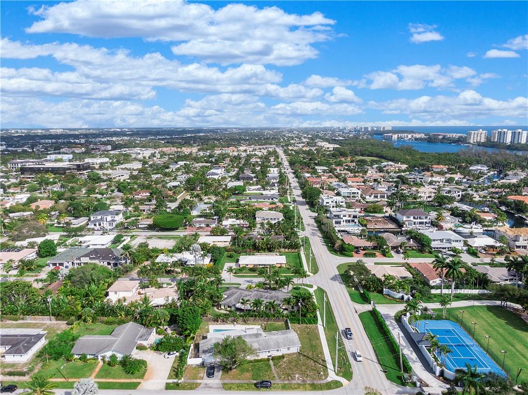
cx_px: 264
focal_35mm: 24
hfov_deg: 71.6
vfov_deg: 56.8
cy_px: 198
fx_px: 366
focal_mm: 4.39
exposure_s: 1/2000
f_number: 2.8
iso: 100
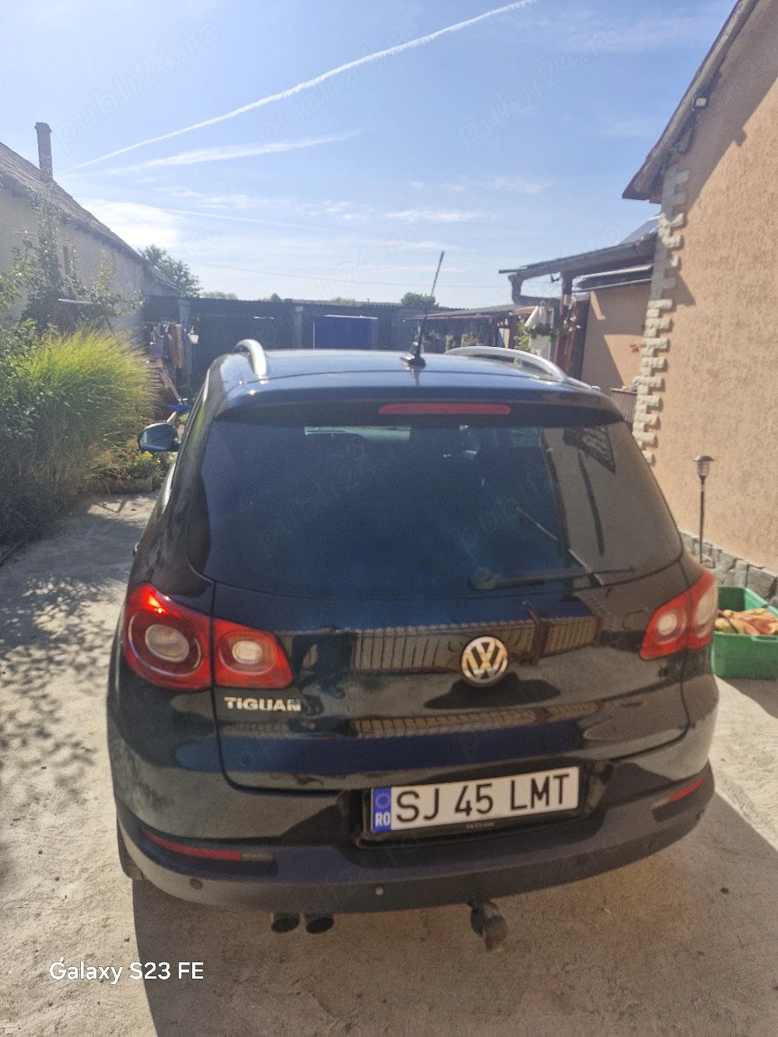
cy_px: 518
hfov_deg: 58.9
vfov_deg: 73.9
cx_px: 389
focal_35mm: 23
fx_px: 689
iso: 50
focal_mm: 5.54
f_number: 1.8
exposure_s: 1/2000
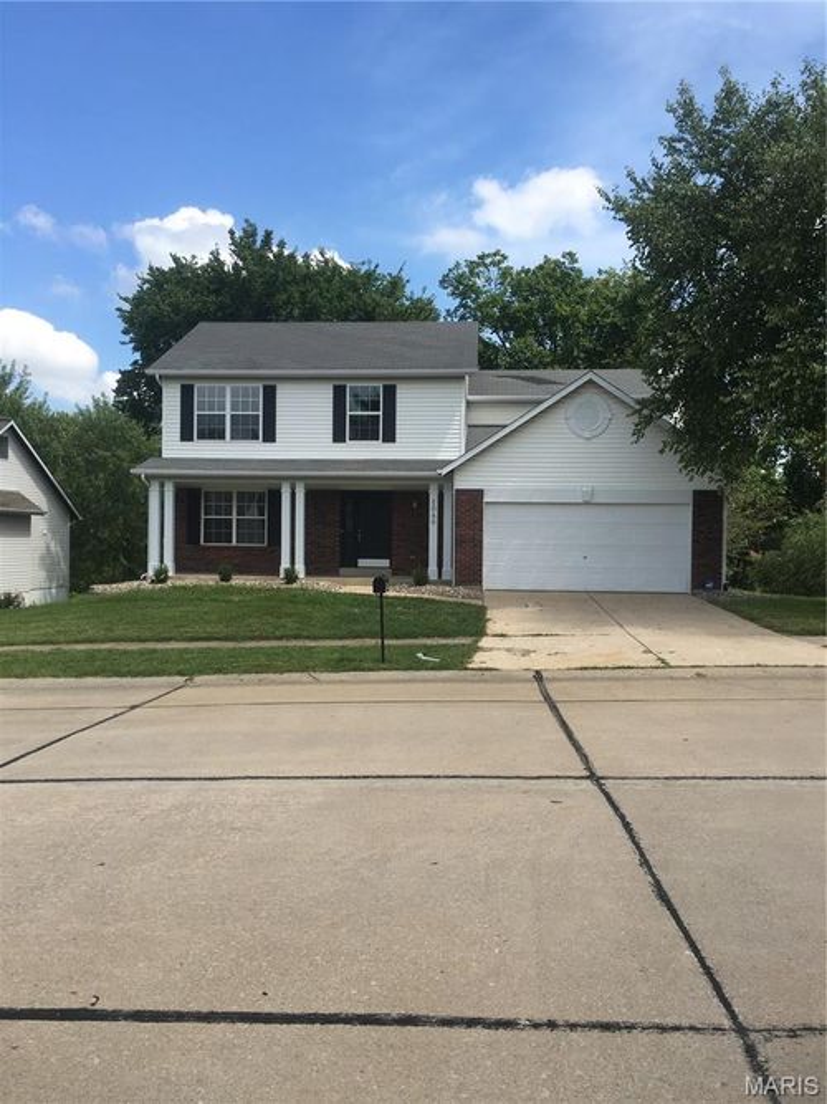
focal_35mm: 29
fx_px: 924
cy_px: 552
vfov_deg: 61.7
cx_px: 414
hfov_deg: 48.2
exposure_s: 1/1241
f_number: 2.2
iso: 25
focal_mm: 4.15
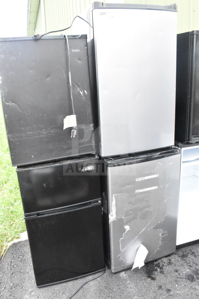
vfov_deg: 61.9
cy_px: 150
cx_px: 100
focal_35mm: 30
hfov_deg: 43.6
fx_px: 249
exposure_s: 1/400
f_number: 10
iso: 6400
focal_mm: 20
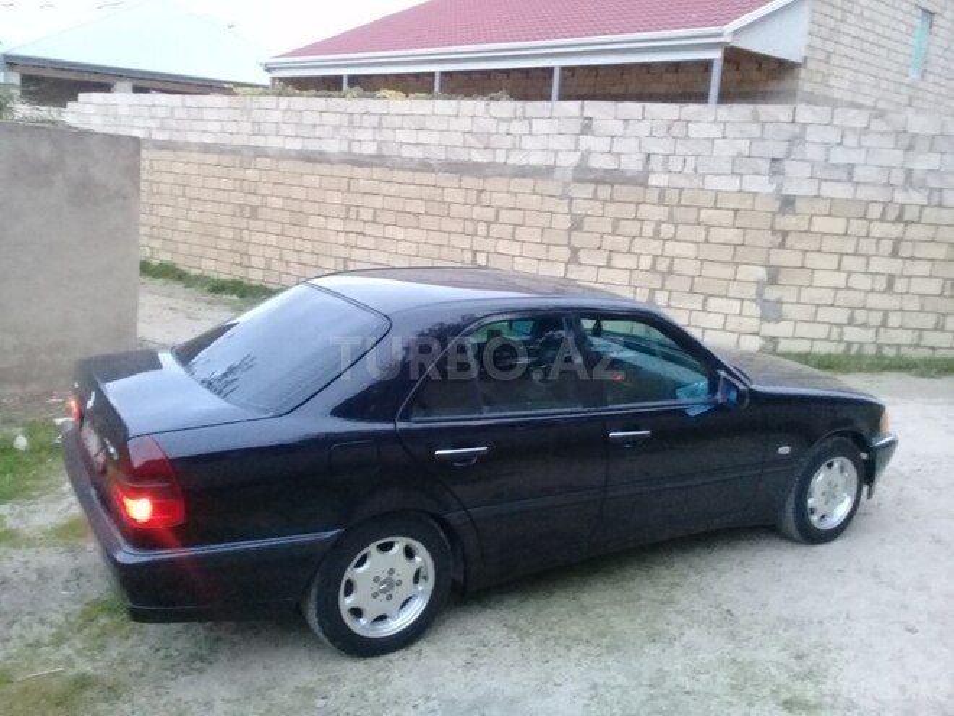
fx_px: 854
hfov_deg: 58.4
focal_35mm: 31
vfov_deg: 45.4
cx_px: 477
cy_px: 358
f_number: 2.2
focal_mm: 3.3
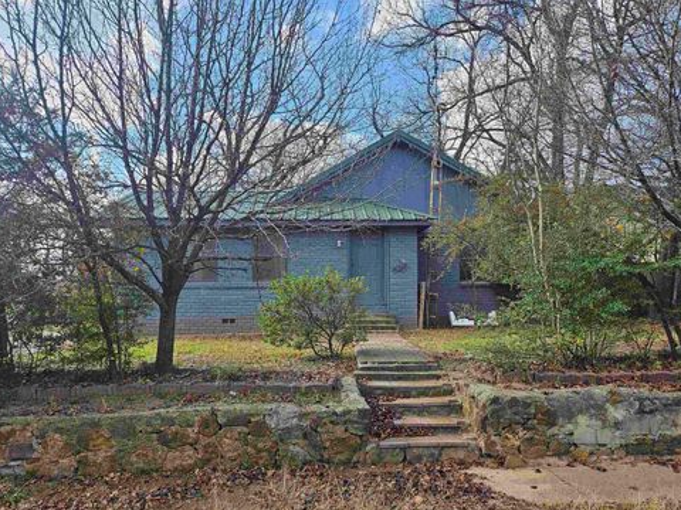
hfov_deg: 69.4
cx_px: 342
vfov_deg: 54.9
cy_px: 264
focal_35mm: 25
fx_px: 492
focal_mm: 5
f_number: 1.8
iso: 50
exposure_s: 1/1314
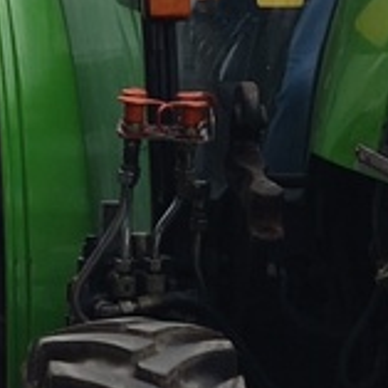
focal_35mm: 545
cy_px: 65
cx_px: 106
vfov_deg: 3.2
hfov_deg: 3.2
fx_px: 6911
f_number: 2
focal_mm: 8.8
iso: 50
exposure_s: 1/238
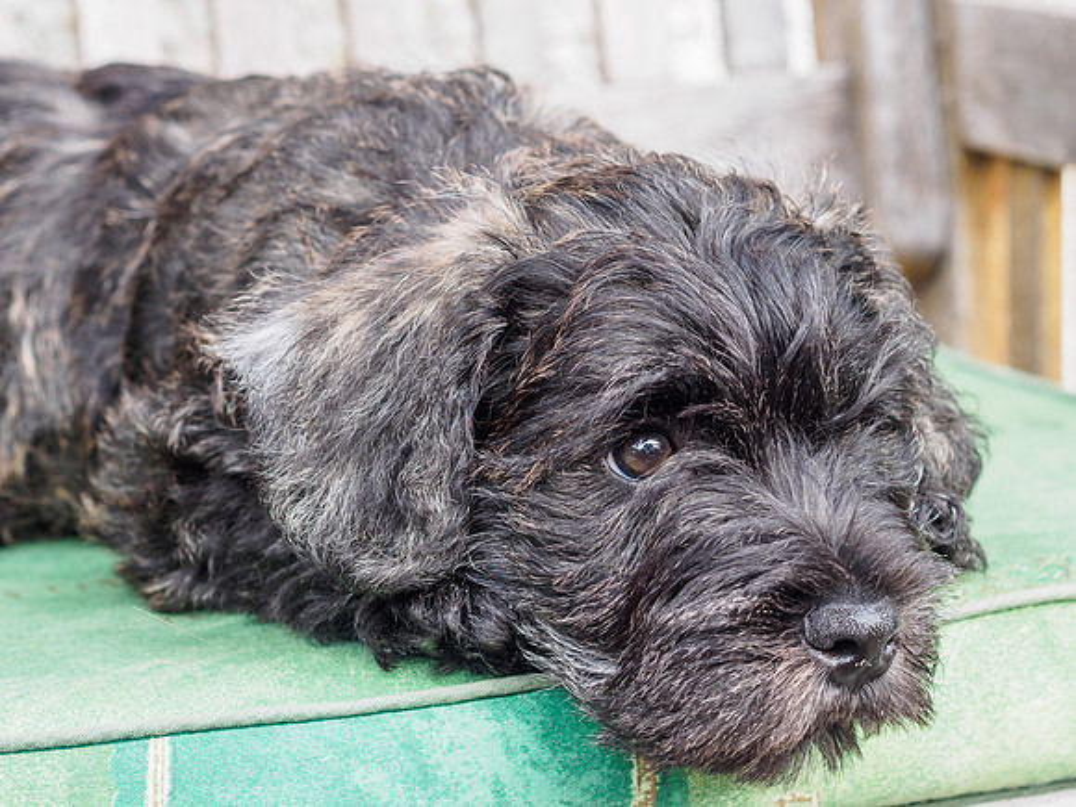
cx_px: 625
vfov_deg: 14.2
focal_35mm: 104
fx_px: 3247
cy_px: 454
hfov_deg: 18.8
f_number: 5
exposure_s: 1/80
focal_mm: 45
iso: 200
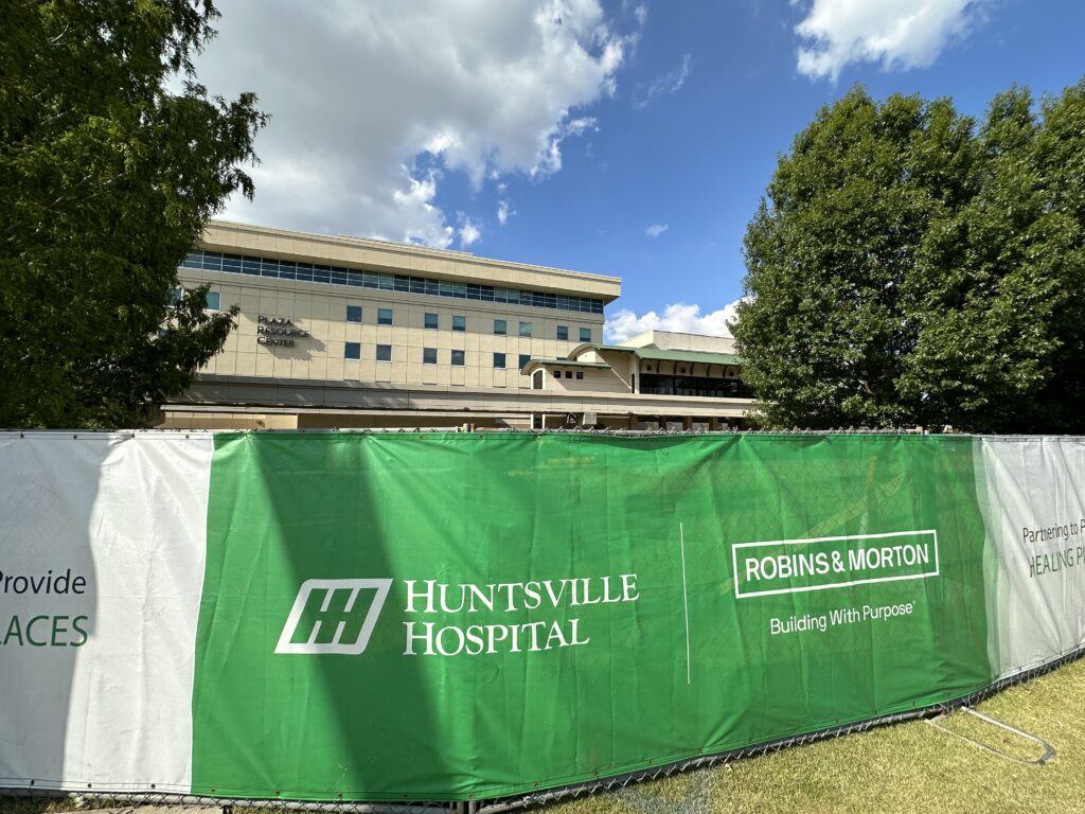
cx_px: 542
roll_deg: -0.3
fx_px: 439
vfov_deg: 85.7
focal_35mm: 14
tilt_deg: +4.3
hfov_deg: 102.1
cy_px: 407
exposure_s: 1/1795
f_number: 2.2
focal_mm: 2.22
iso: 50
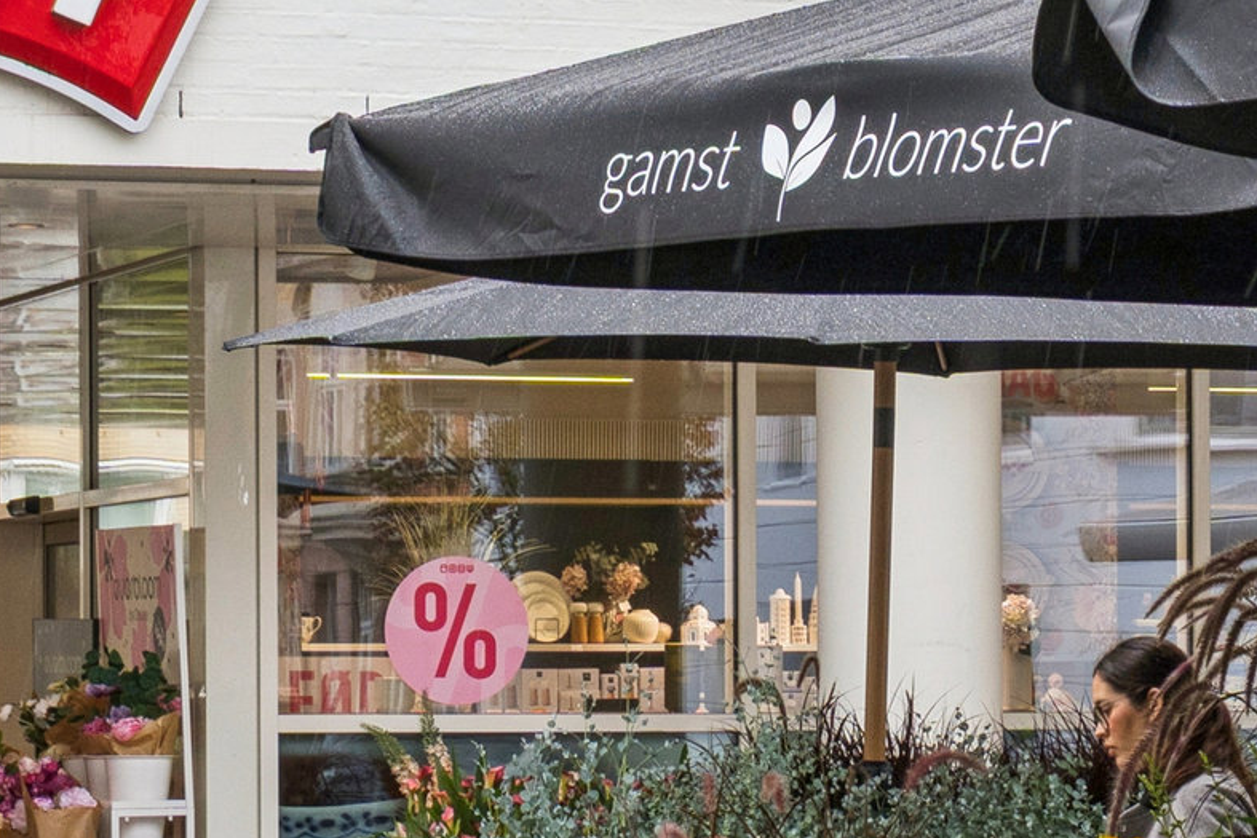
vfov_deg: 7.5
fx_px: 6390
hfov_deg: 11.2
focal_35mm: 183
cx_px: 1124
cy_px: 830
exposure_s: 1/100
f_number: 8
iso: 250
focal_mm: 32
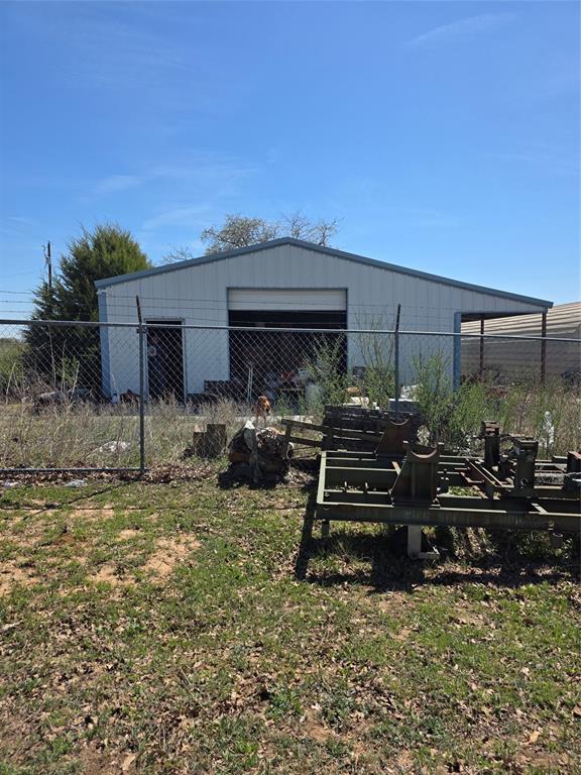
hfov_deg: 58.9
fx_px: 515
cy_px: 388
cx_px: 290
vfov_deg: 73.9
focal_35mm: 23
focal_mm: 6.3
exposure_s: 1/6355
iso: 80
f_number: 1.7
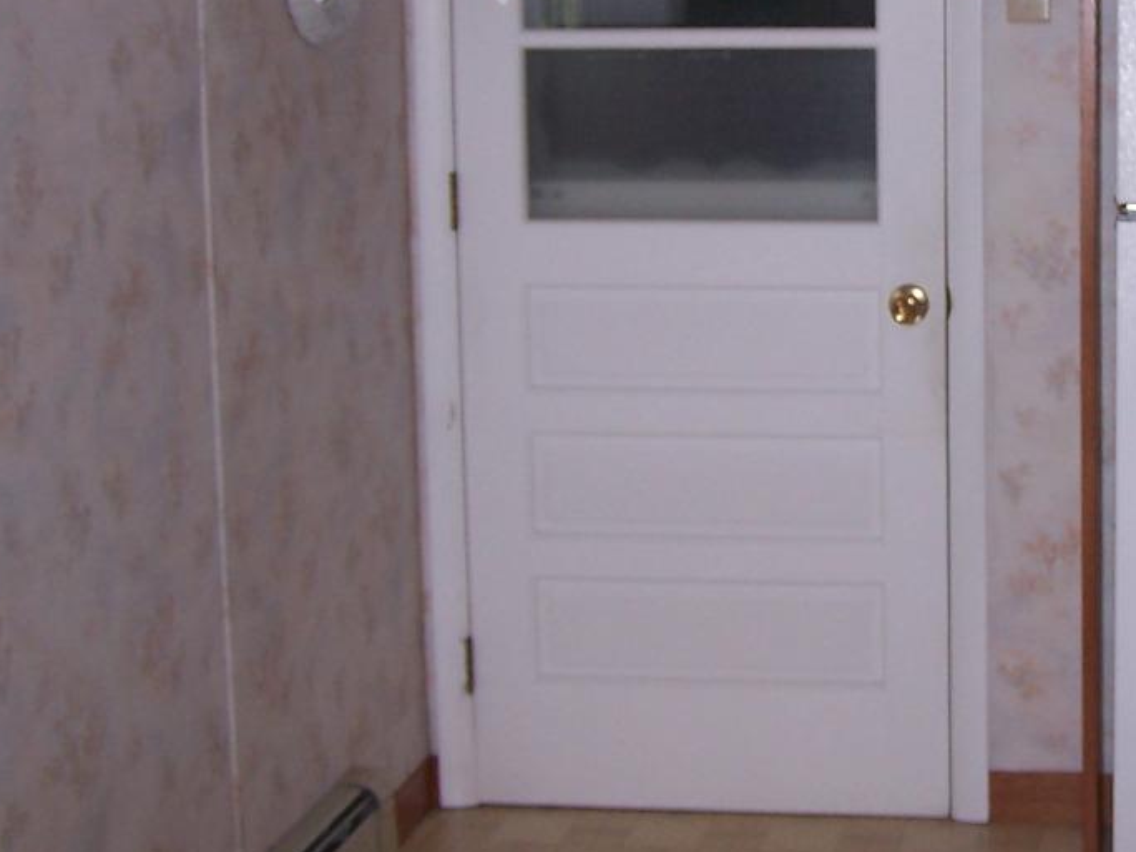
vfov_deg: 18.3
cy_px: 191
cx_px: 1089
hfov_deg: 23.6
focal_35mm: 80
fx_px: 2625
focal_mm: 6.3
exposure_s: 1/60
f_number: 2.8
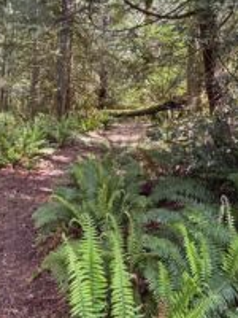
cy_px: 84
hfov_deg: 49.4
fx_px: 257
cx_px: 95
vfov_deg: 60.4
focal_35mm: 28
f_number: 2.2
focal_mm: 2.22
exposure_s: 1/99
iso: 160
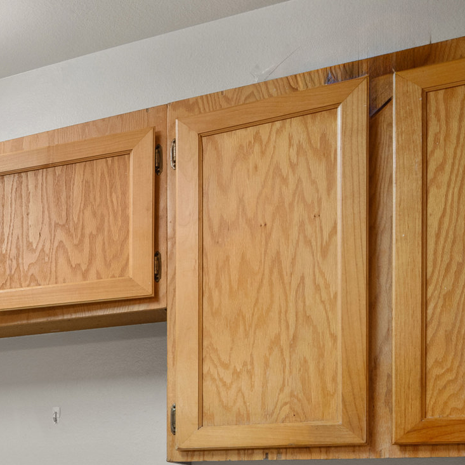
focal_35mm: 58
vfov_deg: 27.3
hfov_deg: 22.0
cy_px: 499
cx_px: -306
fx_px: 881
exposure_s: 1/1.67
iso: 500
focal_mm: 20
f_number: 8
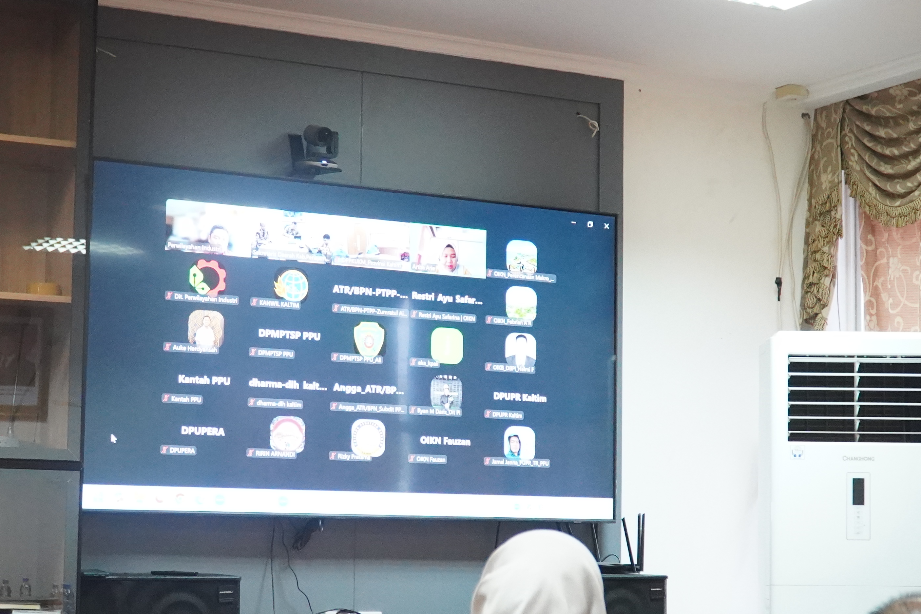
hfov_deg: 31.9
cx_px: 451
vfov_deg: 21.5
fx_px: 1612
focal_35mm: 63
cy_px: 391
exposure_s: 1/200
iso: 8000
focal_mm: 30
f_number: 4
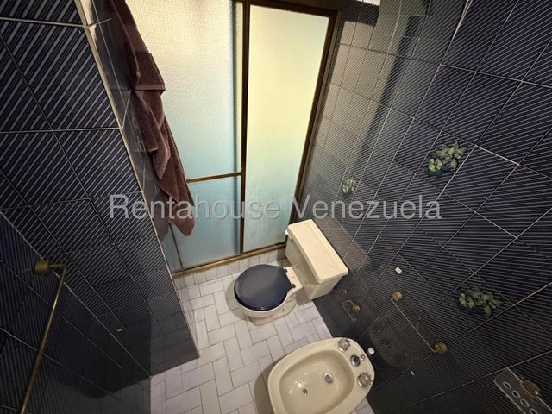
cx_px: 276
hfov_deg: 102.1
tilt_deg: -39.2
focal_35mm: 14
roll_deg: -7.9
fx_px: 223
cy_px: 207
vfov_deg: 85.7
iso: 1000
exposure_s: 1/40
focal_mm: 2.22
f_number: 2.2
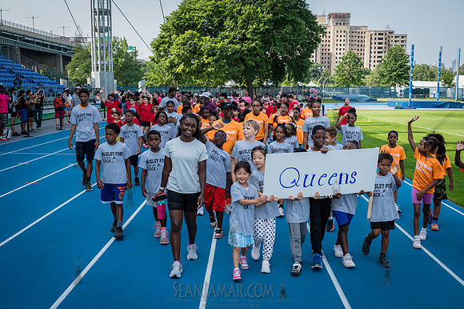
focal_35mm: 37
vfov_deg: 36.0
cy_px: 154
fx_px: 475
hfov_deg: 52.1
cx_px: 225
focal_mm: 35
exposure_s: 1/250
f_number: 5
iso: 100
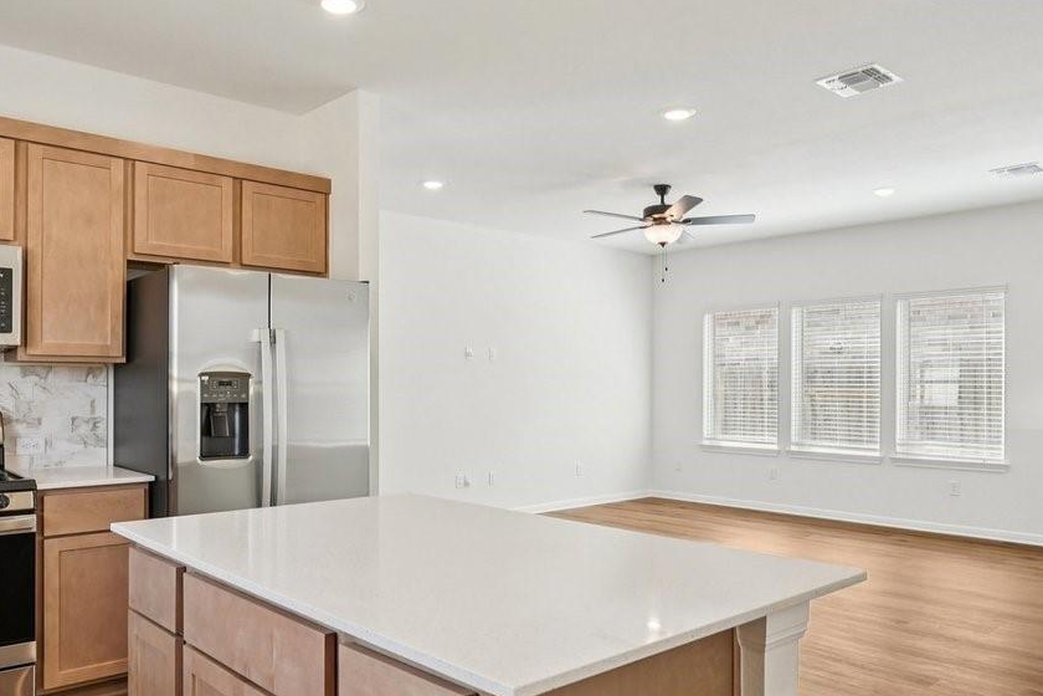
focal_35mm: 27
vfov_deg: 47.8
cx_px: 526
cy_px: 394
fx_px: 782
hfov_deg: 67.4
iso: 800
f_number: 8
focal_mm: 14
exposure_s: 1/100
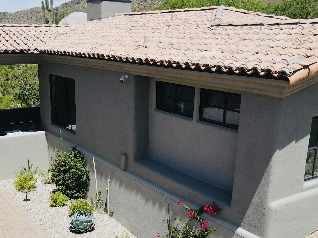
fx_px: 386
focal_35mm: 42
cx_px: 119
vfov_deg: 34.0
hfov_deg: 44.4
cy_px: 162
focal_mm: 4.5
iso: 100
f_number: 2.8
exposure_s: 1/800
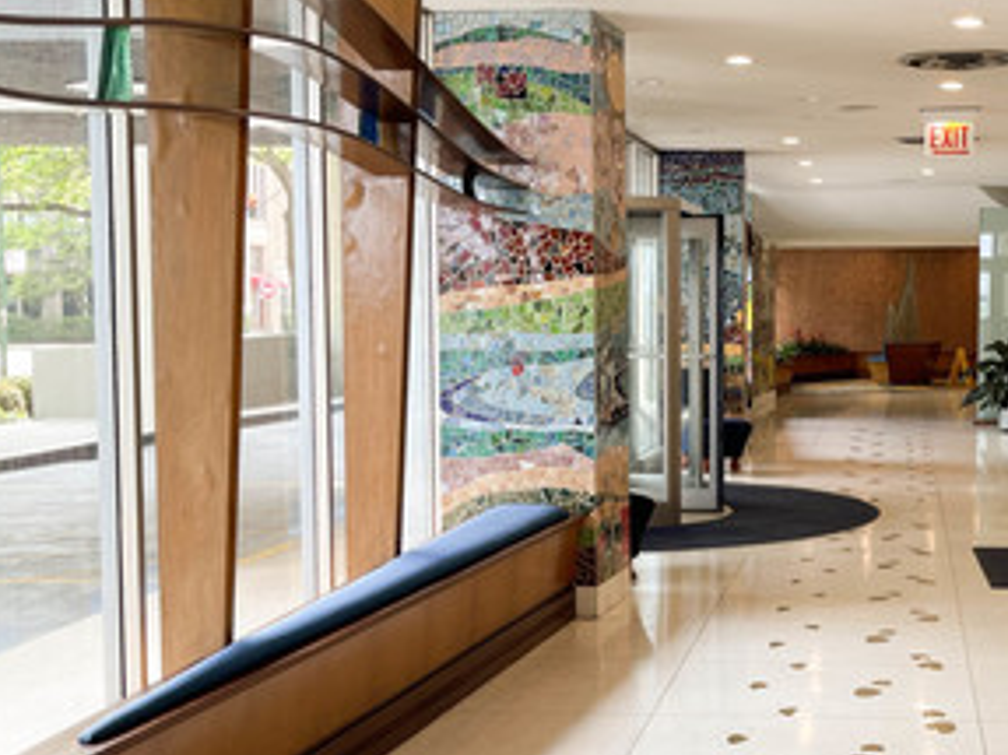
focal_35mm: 58
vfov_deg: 25.2
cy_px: 418
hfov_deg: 32.6
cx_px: 766
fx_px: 1688
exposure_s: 1/120
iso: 40
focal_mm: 5.1
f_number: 1.6
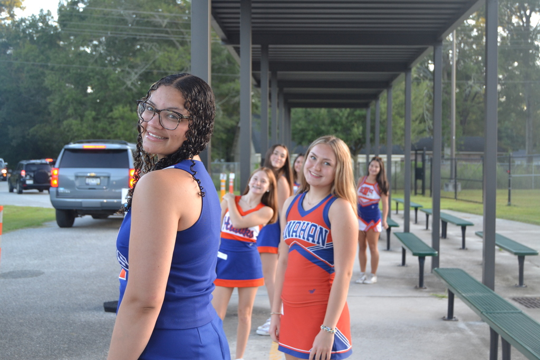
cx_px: 270
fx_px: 720
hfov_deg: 41.1
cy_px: 180
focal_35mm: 48
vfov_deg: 28.1
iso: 400
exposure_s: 1/60
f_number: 4.5
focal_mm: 32
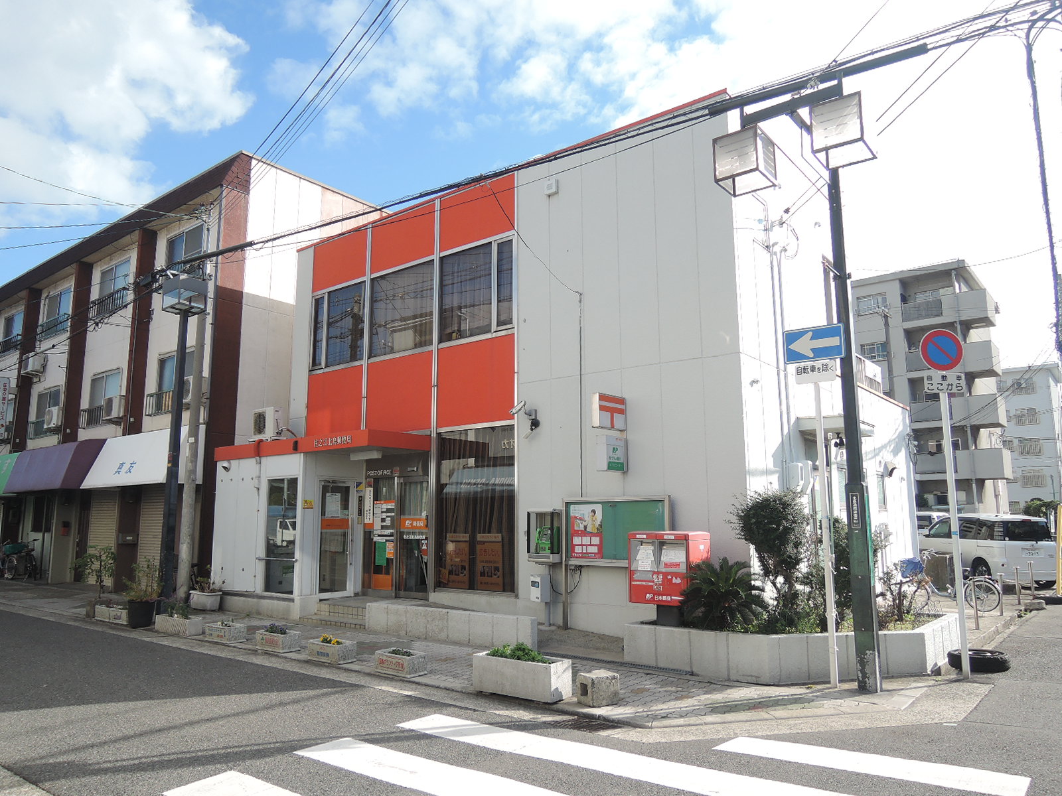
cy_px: 398
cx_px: 531
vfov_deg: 56.8
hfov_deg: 71.6
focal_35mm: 24
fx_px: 736
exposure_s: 1/640
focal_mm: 5.1
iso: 80
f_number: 2.8
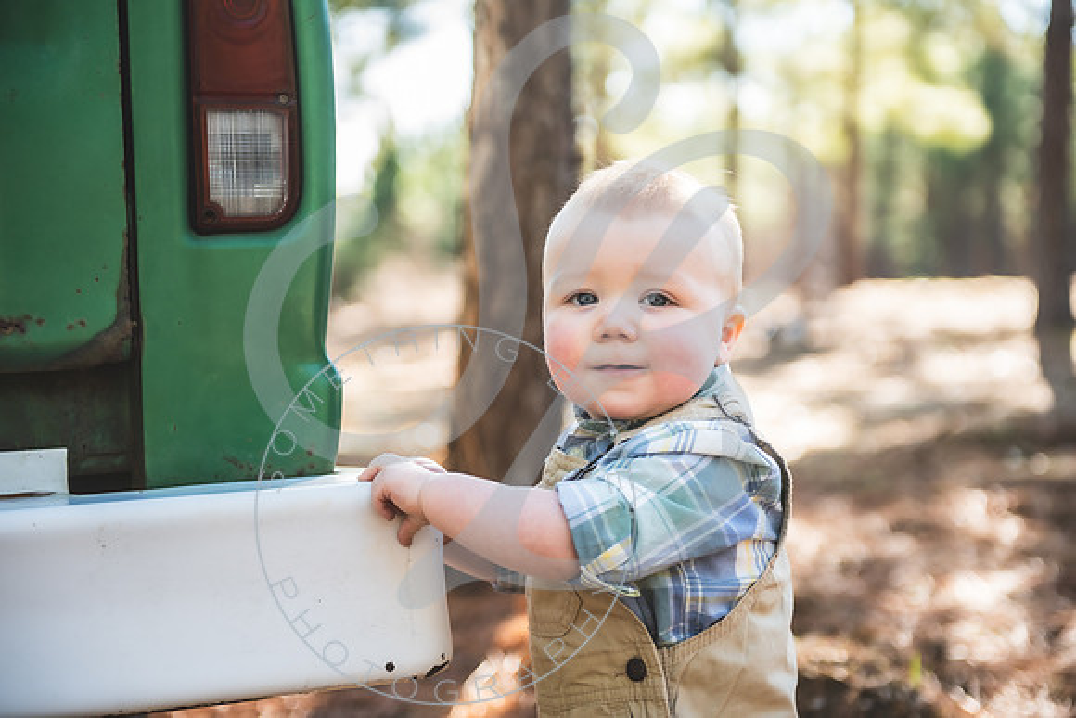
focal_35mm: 71
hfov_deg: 28.6
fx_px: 2110
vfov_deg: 19.3
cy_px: 359
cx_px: 538
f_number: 2.8
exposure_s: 1/160
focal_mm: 70
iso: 100
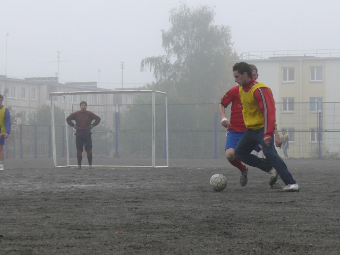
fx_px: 1257
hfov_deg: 15.4
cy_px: 128
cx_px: 170
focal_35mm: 128
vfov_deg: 11.6
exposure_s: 1/500
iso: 200
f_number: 3.2
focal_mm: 15.2
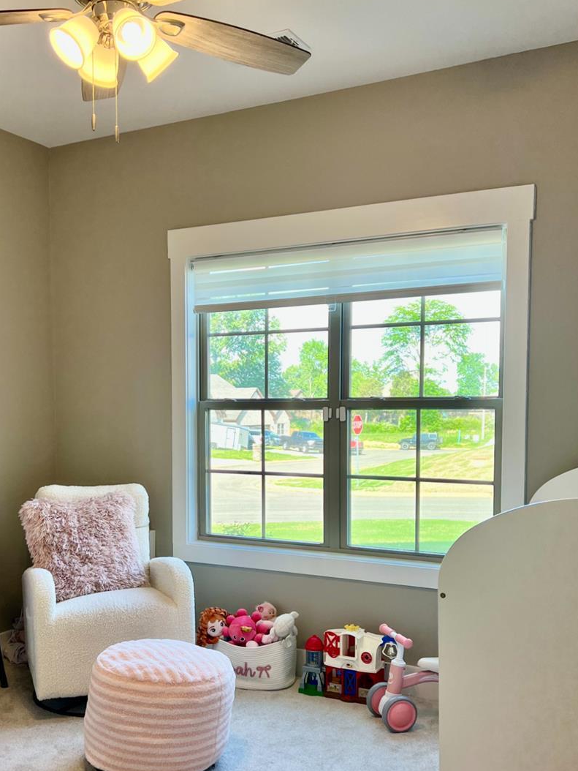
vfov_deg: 49.9
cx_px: 246
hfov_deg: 38.6
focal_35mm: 37
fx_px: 823
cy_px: 449
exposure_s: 1/161
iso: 50
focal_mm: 5.7
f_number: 1.5
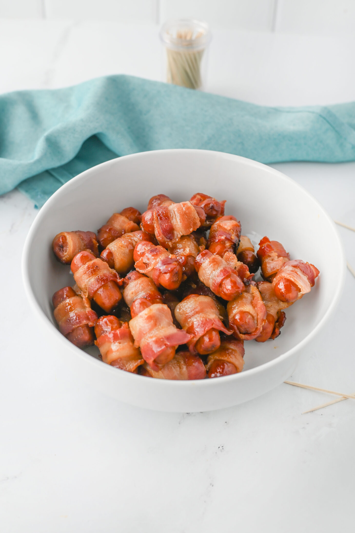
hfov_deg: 27.0
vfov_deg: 39.6
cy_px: 266
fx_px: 740
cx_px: 178
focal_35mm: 50
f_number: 6.3
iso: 220
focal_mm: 50
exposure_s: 1/80
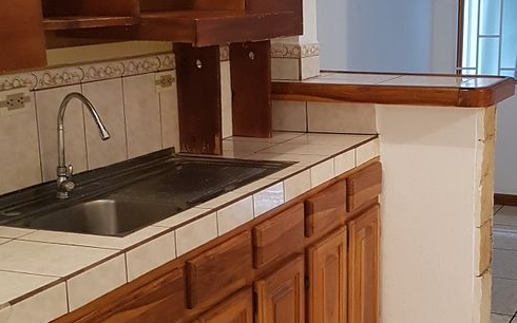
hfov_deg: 53.2
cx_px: 336
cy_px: 186
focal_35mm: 36
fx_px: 507
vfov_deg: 35.2
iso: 200
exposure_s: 1/17
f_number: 1.7
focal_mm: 4.2
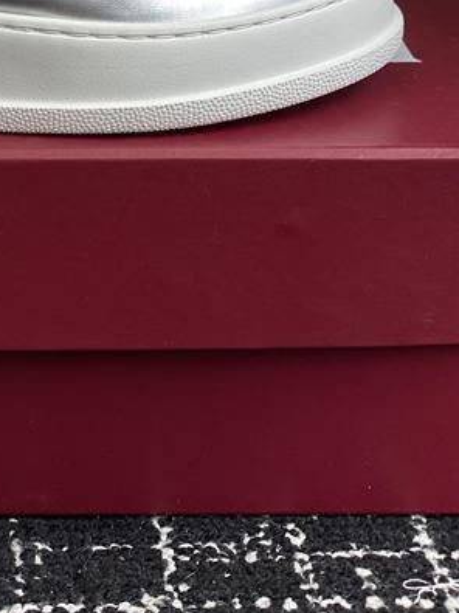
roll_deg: -0.2
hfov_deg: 12.8
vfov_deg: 16.8
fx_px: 2017
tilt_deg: -16.2
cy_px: -50
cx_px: -16
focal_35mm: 114
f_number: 2
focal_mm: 6
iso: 20
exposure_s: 1/151
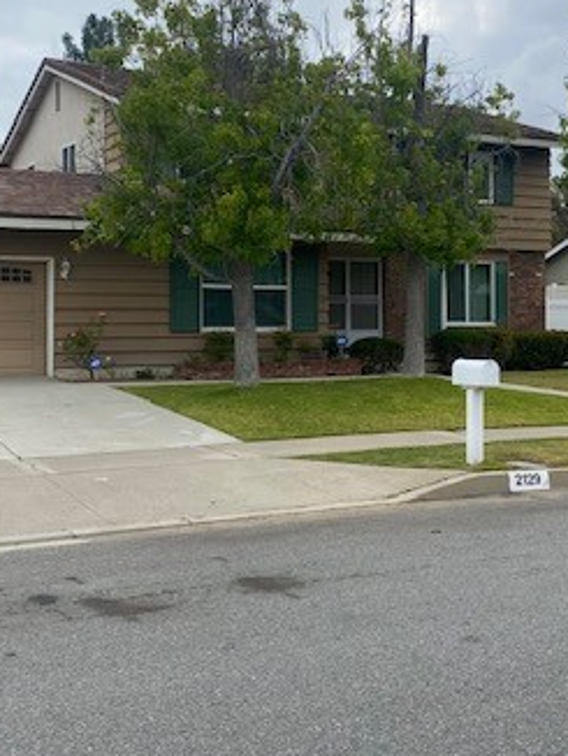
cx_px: 338
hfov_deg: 28.5
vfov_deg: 37.3
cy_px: 308
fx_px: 1114
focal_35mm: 51
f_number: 1.8
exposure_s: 1/1522
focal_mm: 4.25
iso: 32
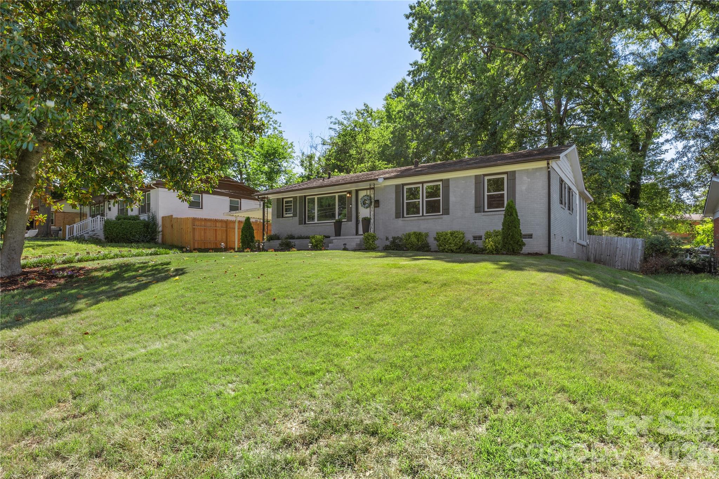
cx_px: 360
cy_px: 240
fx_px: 419
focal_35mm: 21
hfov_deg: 81.2
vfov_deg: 59.5
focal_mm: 21
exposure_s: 1/13
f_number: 11
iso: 100
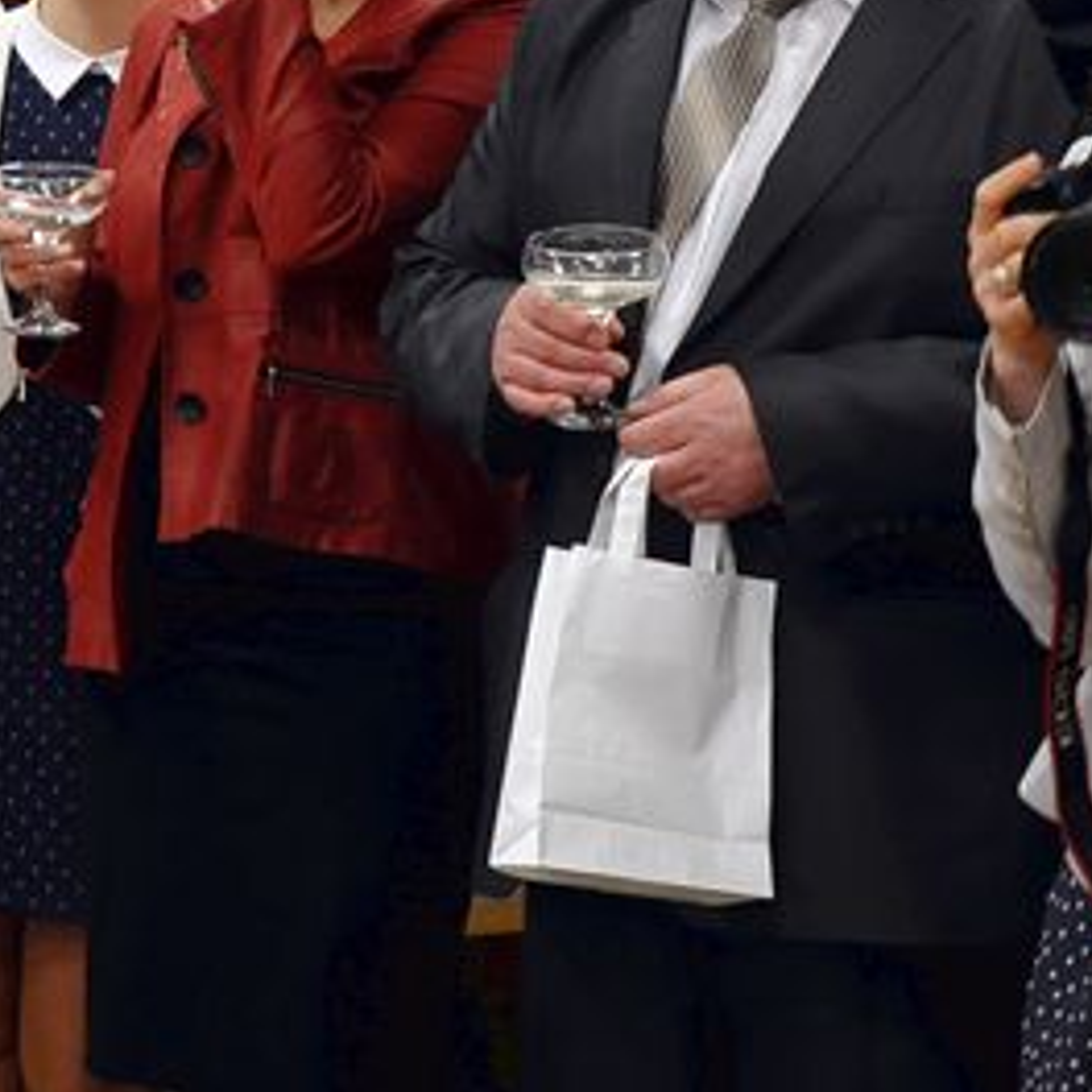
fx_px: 4390
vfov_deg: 14.1
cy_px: 279
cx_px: -203
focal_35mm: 123
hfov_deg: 13.8
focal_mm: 30
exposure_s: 1/60
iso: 1600
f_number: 4.2
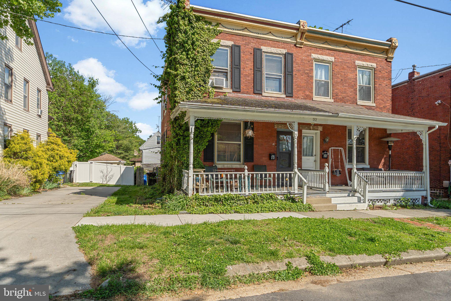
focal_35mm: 21
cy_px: 150
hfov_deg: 81.2
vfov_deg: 59.5
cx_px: 226
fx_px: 263
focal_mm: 21
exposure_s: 1/640
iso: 400
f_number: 8
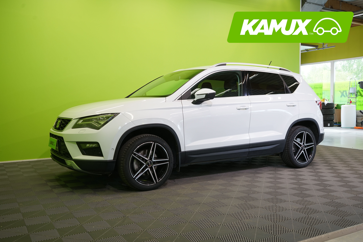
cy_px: 121
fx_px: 333
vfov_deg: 40.0
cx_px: 182
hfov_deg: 57.2
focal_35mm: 33
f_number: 6.3
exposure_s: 1/40
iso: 500
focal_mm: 33
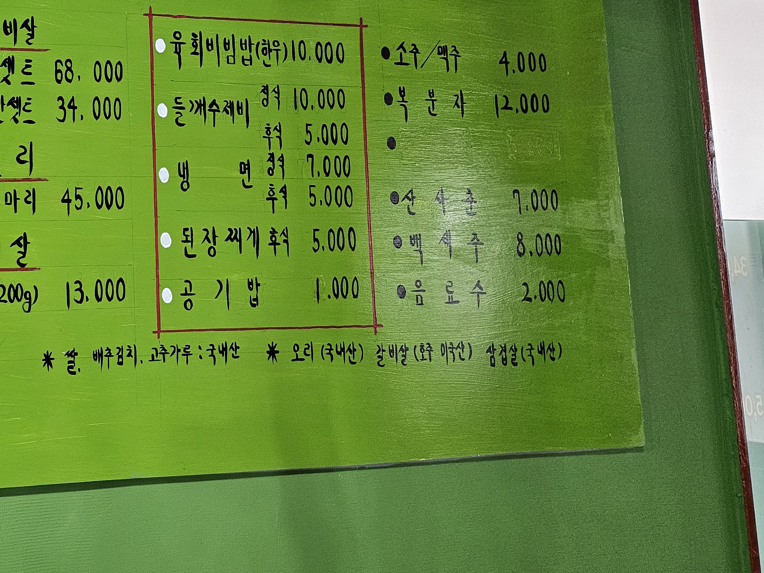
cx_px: 293
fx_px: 772
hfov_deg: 52.1
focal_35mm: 35
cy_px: 159
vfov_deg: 39.8
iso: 400
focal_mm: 5
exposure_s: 1/120
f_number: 1.8
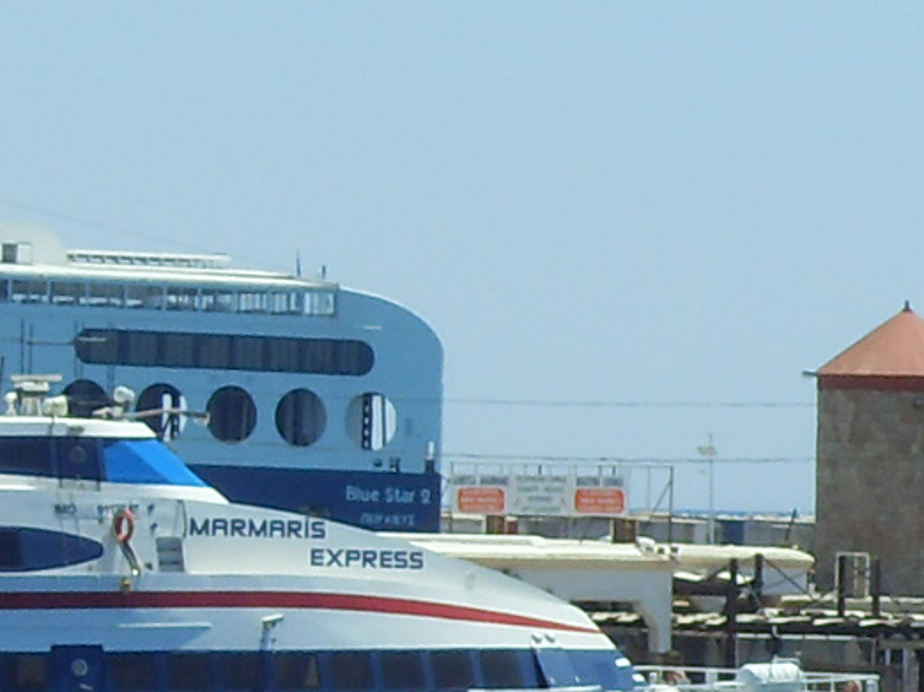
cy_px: 333
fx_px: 12593
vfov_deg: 3.1
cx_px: -388
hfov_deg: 4.2
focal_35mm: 472
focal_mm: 16
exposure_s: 1/250
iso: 80
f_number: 7.7
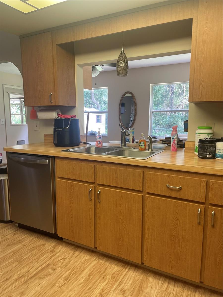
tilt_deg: -6.9
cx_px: 112
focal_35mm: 25
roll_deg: +0.5
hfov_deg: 54.9
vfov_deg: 69.4
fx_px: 215
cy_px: 148
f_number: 1.6
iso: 125
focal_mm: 5.1
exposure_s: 1/120
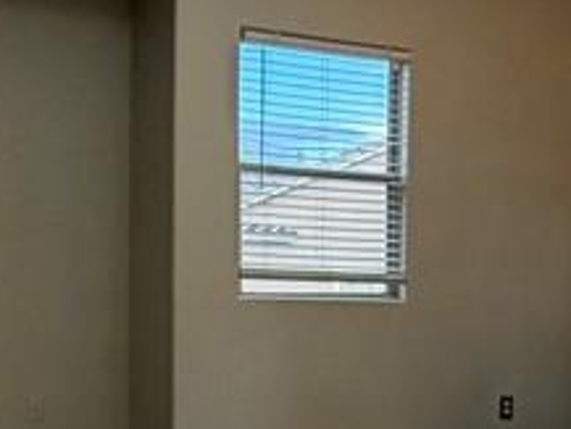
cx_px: 255
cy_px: 374
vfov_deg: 21.8
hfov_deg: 29.4
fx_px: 1089
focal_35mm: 66
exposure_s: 1/120
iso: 200
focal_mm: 2.22
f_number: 2.2
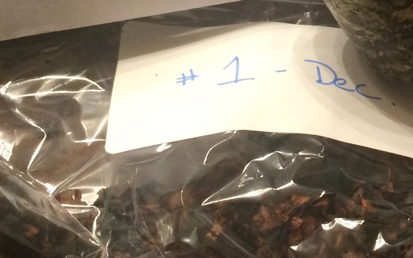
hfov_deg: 22.3
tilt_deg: -61.3
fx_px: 1024
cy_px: -21
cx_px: 364
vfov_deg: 14.1
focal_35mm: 91
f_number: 2.2
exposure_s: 1/30
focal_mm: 4.15
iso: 160
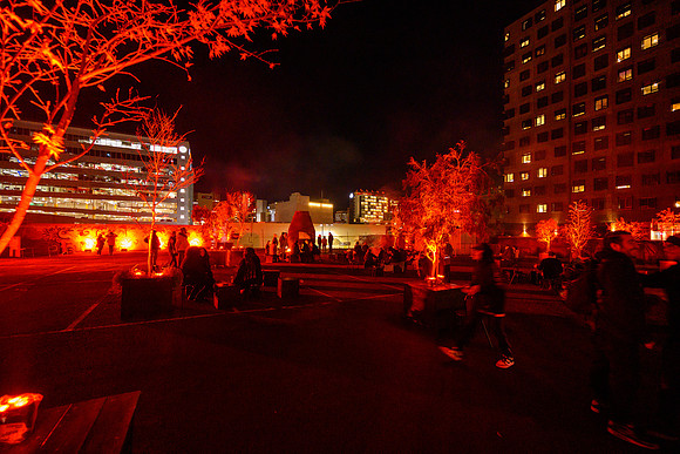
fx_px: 264
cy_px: 227
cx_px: 340
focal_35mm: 14
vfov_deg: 81.2
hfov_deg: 104.2
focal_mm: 14
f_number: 4
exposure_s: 1/20
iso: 10000
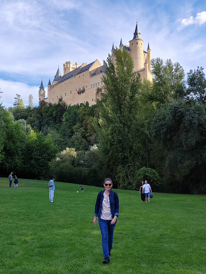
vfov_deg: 44.8
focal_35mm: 42
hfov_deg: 34.3
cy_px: 137
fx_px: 333
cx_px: 103
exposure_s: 1/1100
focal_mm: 5.52
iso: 100
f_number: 1.9
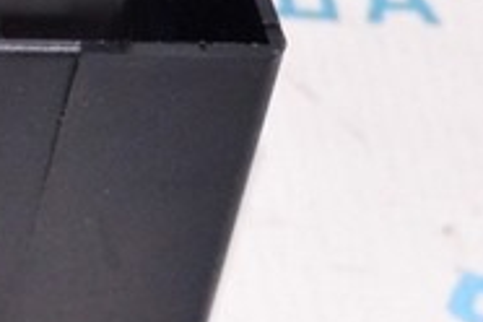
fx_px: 3431
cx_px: -701
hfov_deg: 7.5
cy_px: -48
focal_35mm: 256
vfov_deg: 5.4
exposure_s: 1/200
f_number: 8
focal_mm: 31
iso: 1600
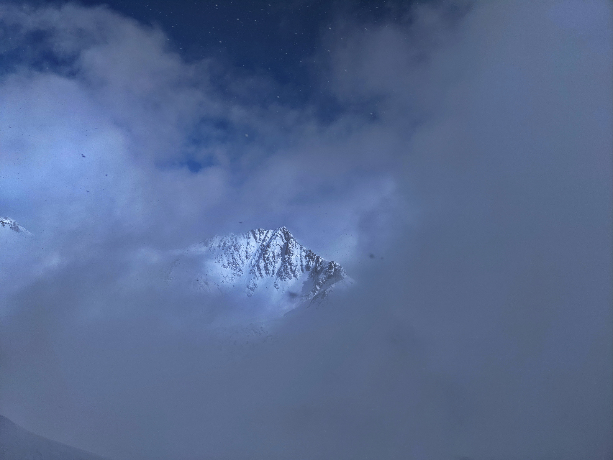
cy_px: 230
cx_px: 306
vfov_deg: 51.4
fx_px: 478
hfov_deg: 65.3
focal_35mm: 27
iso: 62
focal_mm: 4.38
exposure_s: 1/7812
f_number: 1.73
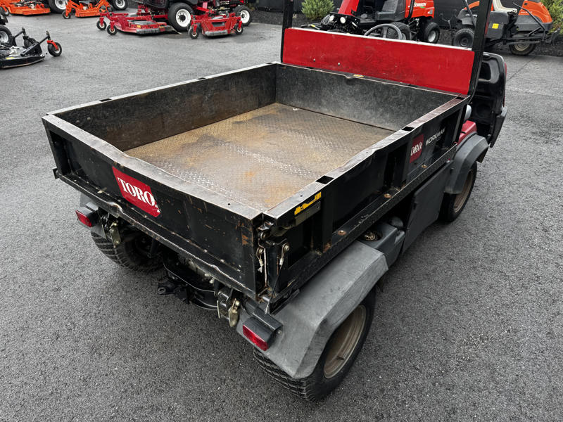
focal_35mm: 24
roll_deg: -2.3
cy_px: 211
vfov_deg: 56.8
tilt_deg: -34.1
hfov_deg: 71.6
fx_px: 390
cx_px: 282
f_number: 1.78
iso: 80
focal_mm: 6.76
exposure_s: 1/436
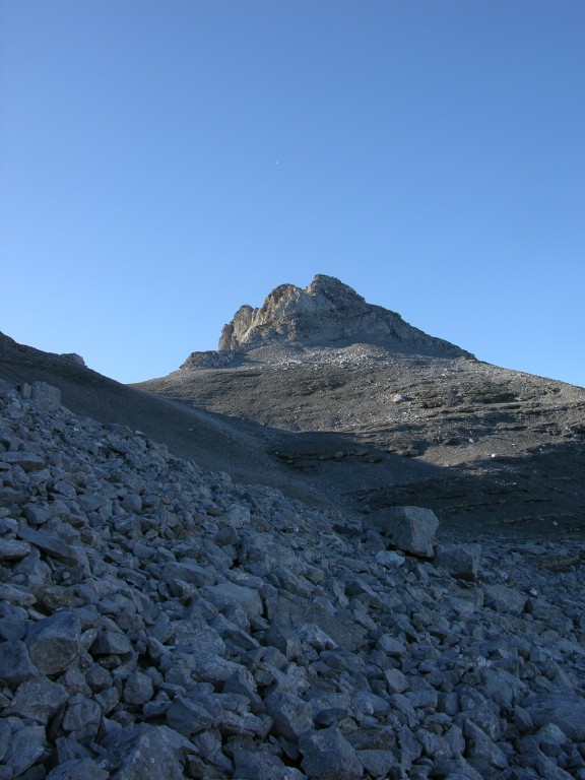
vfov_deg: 52.6
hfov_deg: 40.7
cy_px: 390
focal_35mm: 35
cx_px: 292
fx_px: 789
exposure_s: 1/165
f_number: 5
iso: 50
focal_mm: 8.9
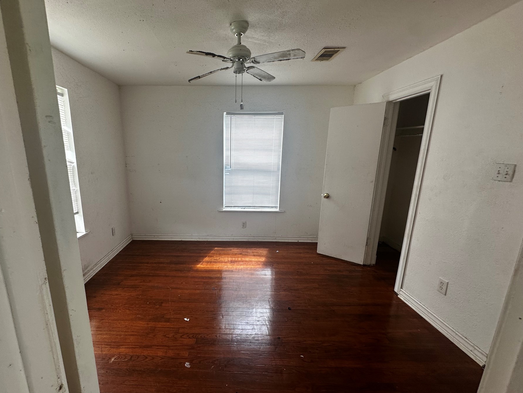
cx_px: 225
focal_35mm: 16
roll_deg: +0.3
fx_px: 242
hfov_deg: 93.9
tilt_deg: -12.3
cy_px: 205
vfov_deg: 78.1
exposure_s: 1/99
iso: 64
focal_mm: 2.22
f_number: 2.2
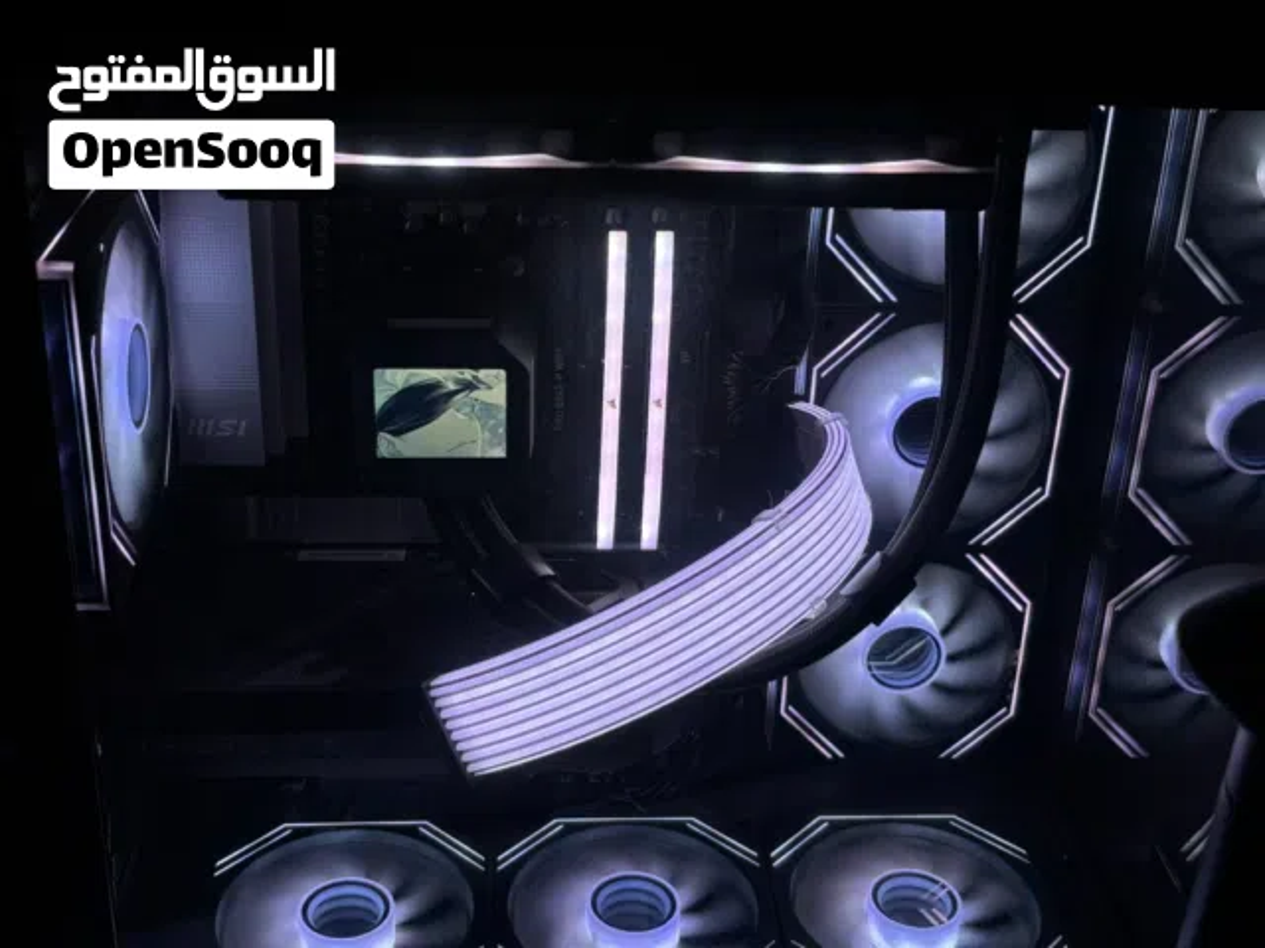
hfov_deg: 67.3
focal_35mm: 26
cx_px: 632
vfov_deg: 53.1
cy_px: 474
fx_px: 950
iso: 50
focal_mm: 5.96
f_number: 1.6
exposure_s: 1/121
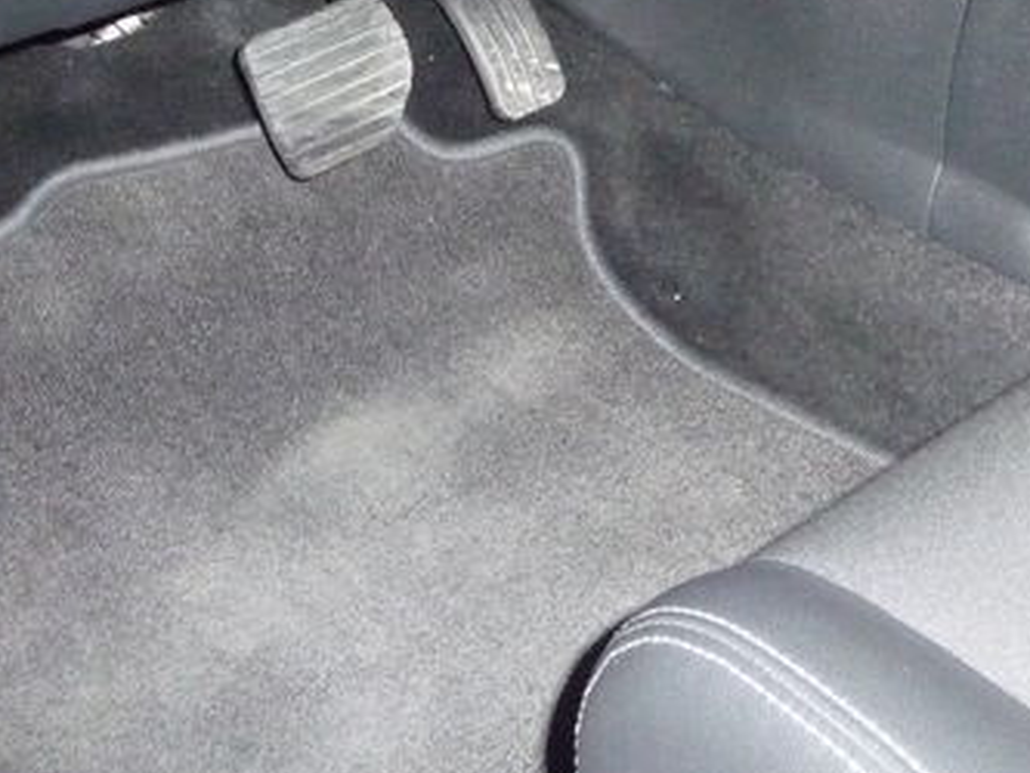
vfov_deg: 16.8
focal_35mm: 84
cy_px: -148
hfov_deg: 21.0
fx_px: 2500
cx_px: 1361
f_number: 3.3
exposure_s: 1/30
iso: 800
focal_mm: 4.7
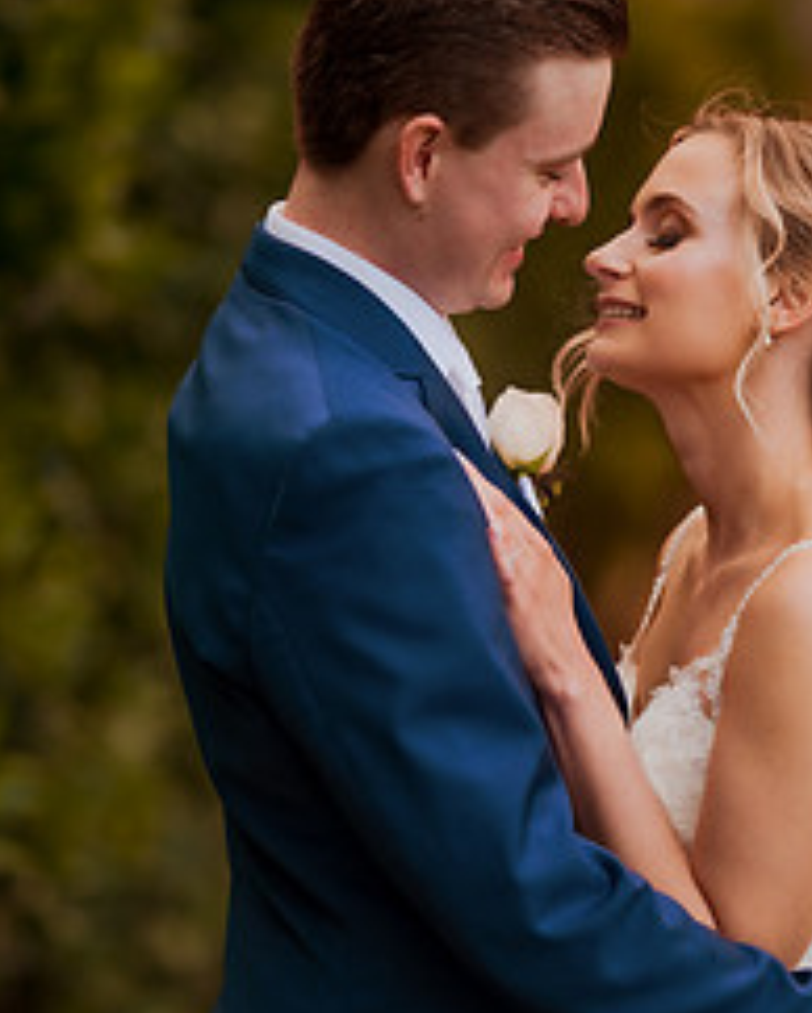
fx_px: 7051
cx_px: 475
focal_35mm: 235
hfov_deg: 6.6
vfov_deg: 8.2
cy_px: 565
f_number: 1.8
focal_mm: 135
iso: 320
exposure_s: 1/1000
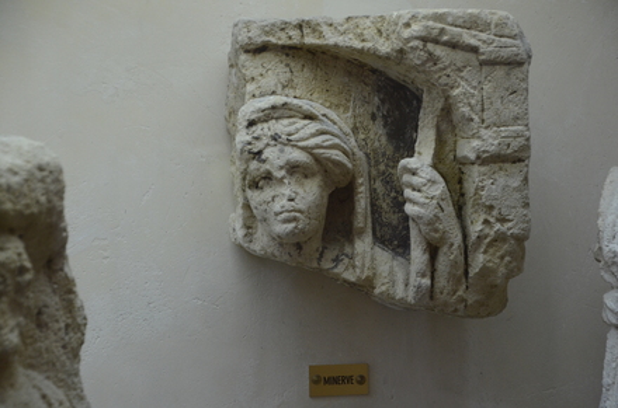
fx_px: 1798
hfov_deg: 19.5
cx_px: 309
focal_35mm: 105
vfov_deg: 13.0
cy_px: 204
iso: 1000
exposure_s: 1/250
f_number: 5.3
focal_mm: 70
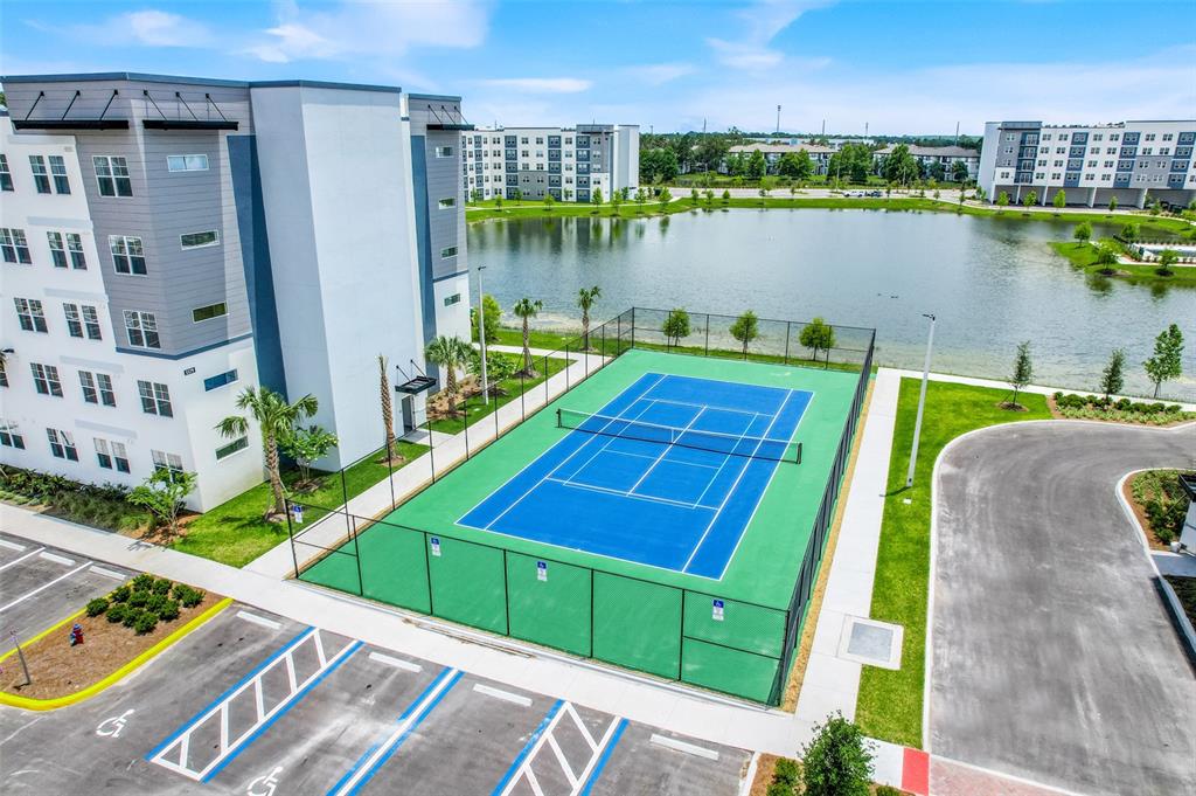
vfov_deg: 57.1
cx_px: 598
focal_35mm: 22
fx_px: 730
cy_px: 398
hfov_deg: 78.6
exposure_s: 1/725
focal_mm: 8.38
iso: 140
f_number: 2.8
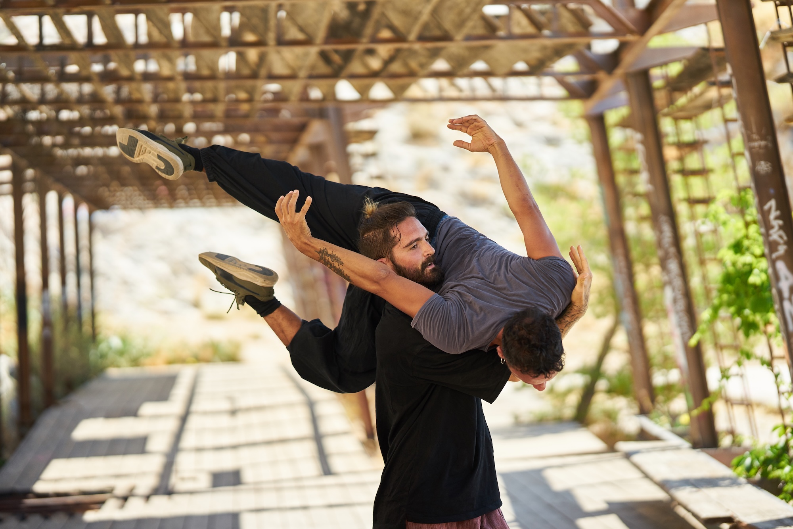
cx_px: 396
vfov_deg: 16.1
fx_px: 1873
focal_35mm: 85
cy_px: 264
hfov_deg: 23.9
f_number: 1.4
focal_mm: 85
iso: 125
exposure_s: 1/4000
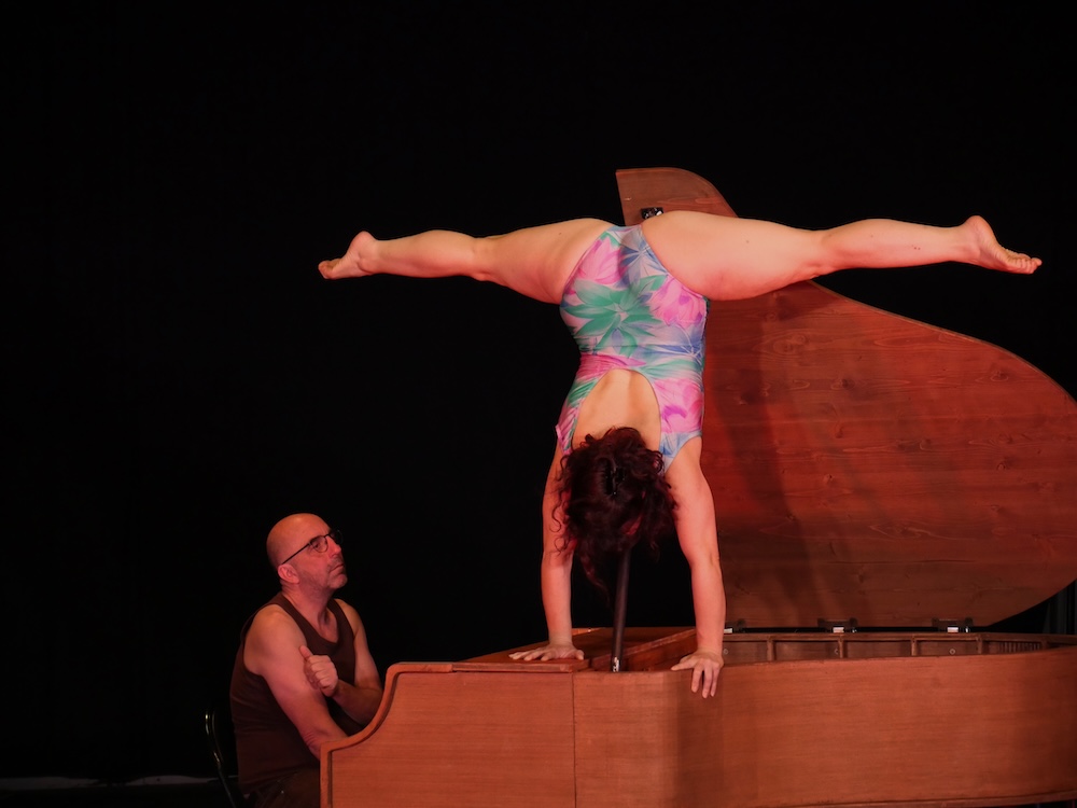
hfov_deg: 25.7
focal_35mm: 76
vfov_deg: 19.4
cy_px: 404
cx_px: 538
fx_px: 2365
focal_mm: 38
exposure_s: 1/400
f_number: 2.8
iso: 2500
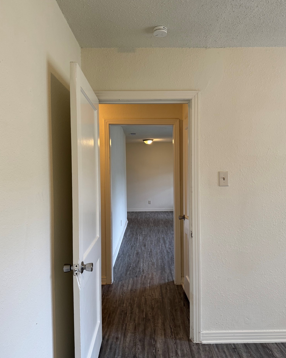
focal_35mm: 26
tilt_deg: -1.5
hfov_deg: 54.9
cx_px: 145
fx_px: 275
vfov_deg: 66.0
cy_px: 181
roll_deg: +1.4
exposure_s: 1/120
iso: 160
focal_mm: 6.76
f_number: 1.78
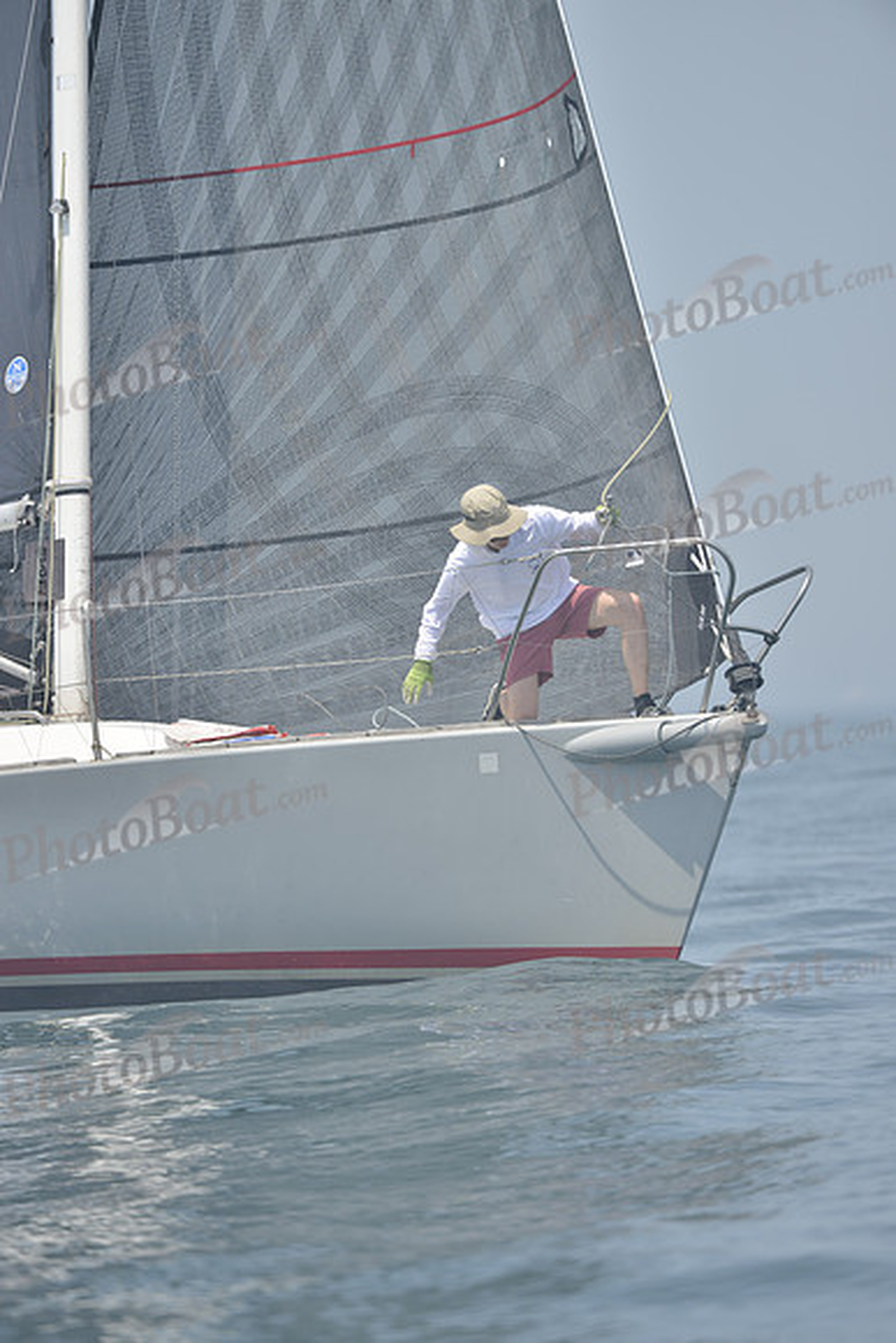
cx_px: 448
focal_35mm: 240
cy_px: 672
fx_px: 8954
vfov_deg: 8.6
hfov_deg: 5.7
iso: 280
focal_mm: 240
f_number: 7.1
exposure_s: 1/1000
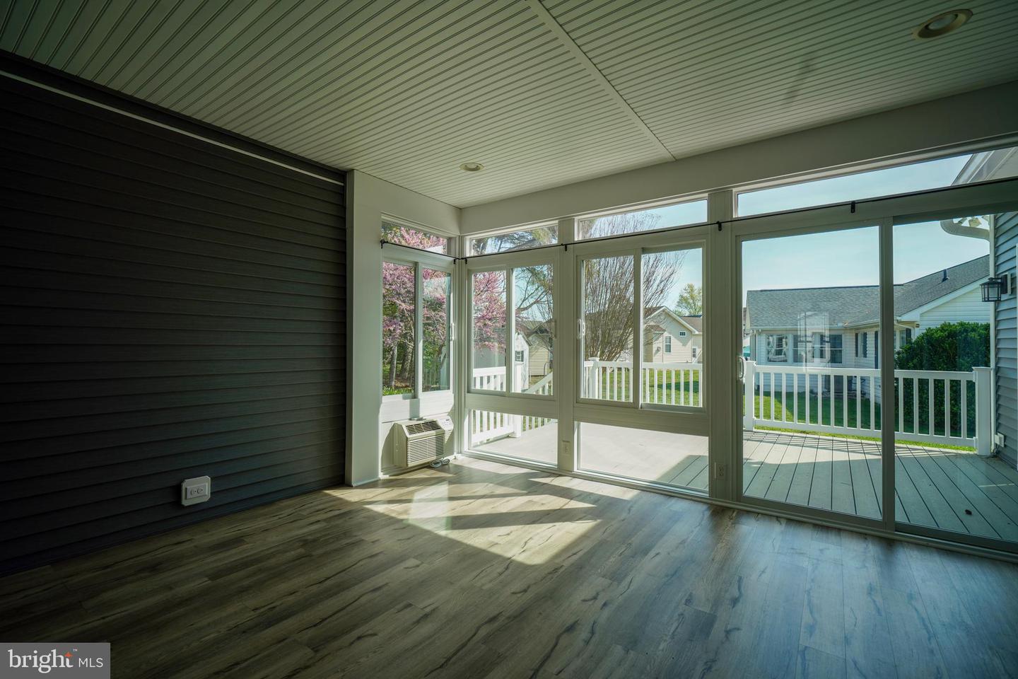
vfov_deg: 73.7
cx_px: 509
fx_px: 452
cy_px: 340
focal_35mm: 16
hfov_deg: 96.7
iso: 100
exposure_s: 1/80
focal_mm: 16
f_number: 6.3
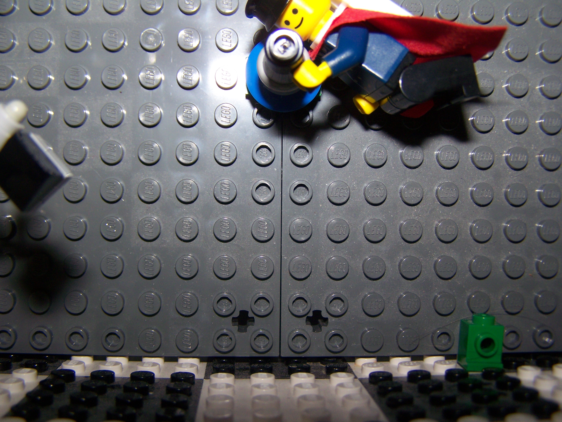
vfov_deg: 37.7
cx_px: 281
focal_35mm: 38
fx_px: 617
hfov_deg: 49.0
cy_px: 211
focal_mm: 6.3
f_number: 2.8
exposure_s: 1/60
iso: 80
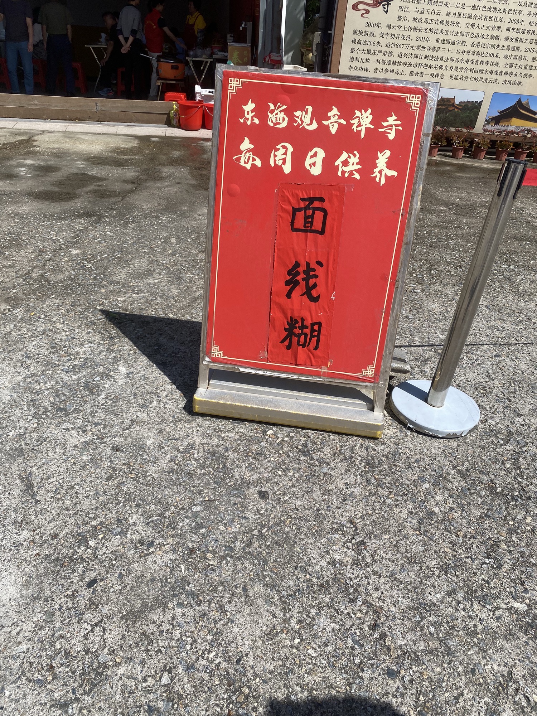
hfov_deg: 53.1
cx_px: 268
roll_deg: -3.6
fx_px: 538
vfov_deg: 67.3
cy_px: 358
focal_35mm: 26
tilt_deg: -30.2
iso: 32
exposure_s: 1/4274
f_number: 1.8
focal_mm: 4.25
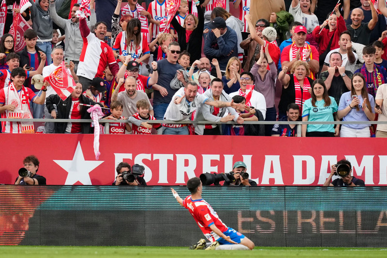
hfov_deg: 3.4
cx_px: 194
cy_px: 129
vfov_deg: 2.3
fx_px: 6452
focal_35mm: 600
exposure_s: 1/3200
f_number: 2.8
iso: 2000
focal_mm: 400
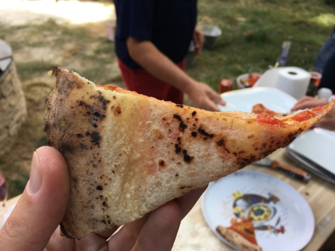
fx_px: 281
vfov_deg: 48.2
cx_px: 168
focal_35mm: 29
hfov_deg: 61.7
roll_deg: -1.2
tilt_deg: -32.7
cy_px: 126
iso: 25
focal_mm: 4.15
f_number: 2.2
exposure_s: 1/286
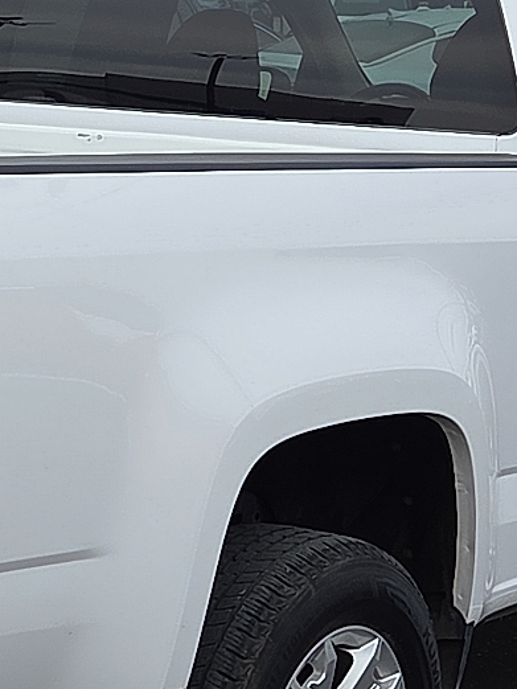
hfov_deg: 11.4
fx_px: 2568
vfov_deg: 15.3
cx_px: 82
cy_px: 377
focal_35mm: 129
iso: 76
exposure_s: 1/1000
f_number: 1.8
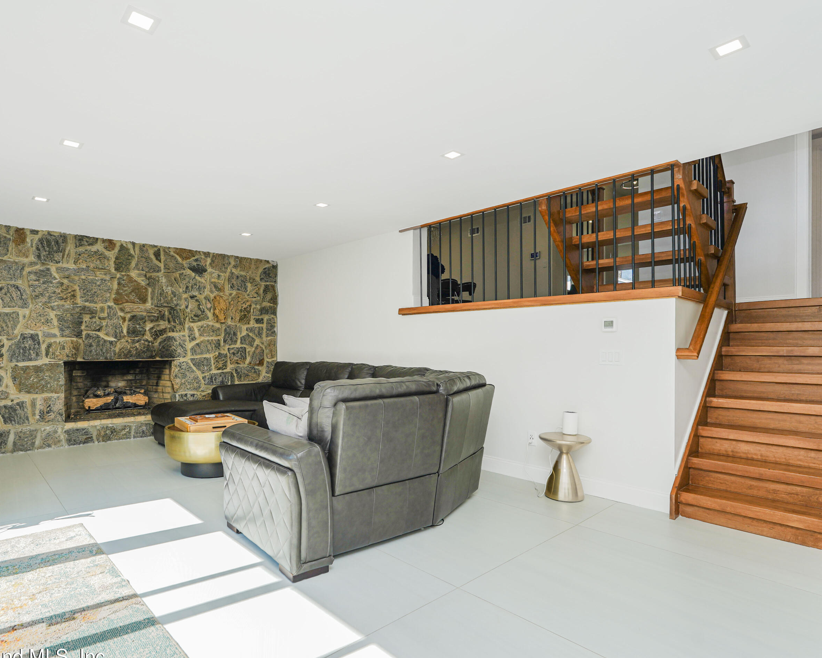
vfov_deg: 70.8
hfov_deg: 83.0
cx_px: 366
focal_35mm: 19
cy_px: 341
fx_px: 462
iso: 50
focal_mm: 16
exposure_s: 1/80
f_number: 6.3
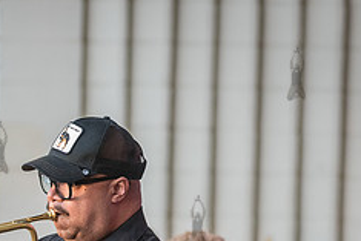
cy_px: 318
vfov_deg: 3.4
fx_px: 4044
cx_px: 5
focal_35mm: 403
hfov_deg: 5.1
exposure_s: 1/400
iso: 3200
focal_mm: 135
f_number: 4
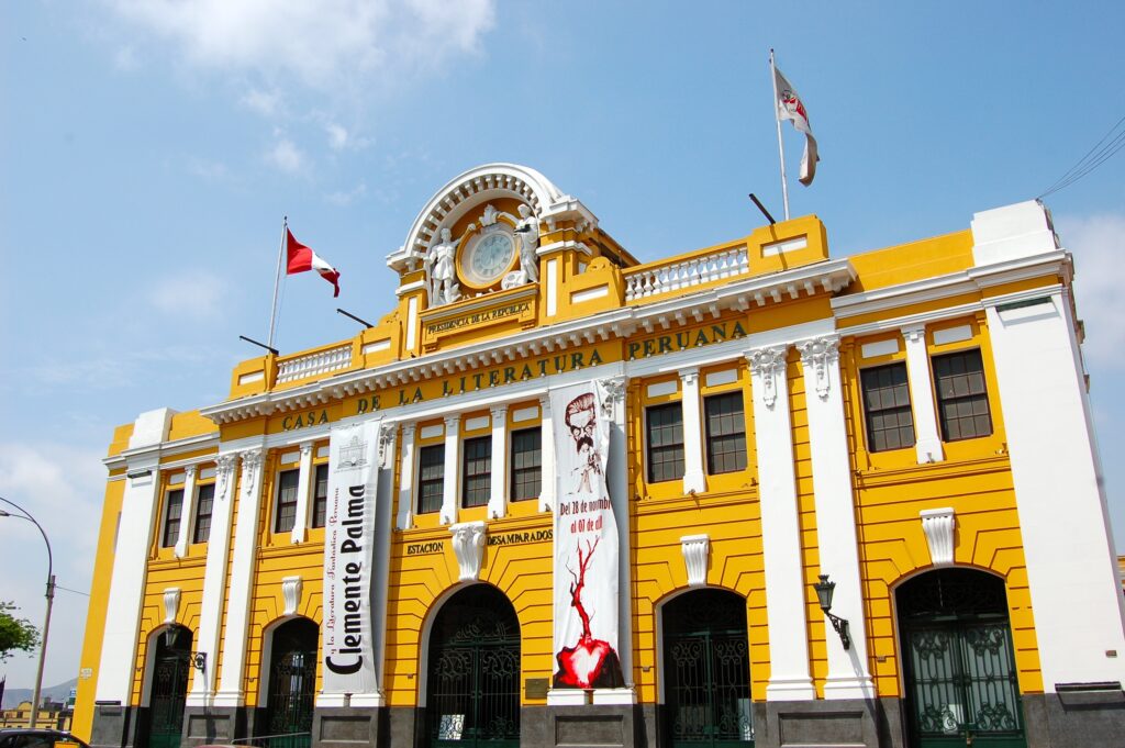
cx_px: 562
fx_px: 937
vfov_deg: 43.5
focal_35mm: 30
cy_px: 374
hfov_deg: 62.0
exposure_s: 1/400
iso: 200
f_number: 11
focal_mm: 20
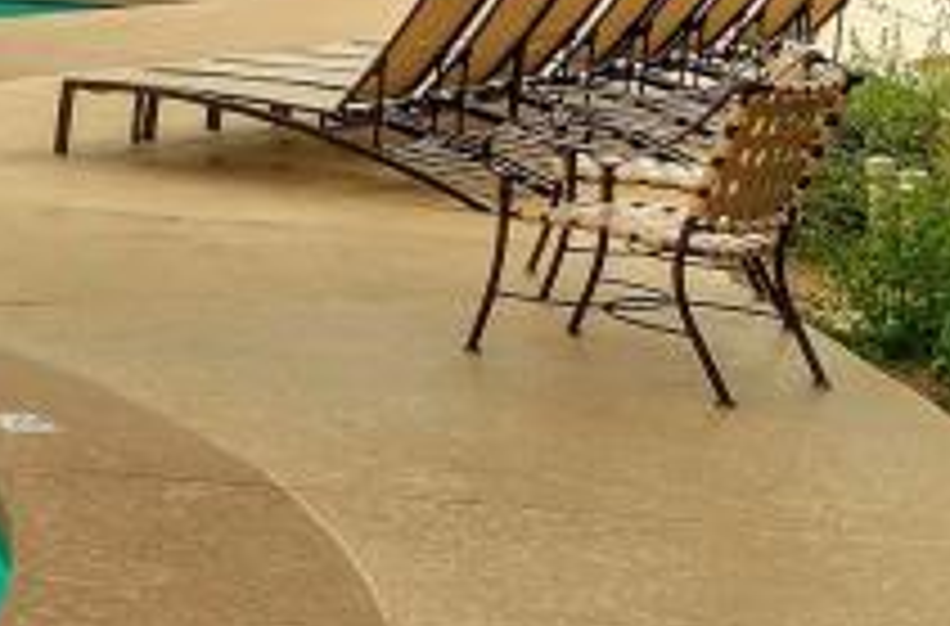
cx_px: -862
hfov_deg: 19.1
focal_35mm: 74
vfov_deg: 17.3
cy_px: -164
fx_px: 1947
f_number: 10
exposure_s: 1/400
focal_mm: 11.5
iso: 320
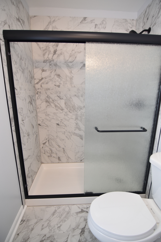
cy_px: 121
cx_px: 80
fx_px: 111
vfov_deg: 95.0
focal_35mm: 16
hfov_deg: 72.1
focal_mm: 11
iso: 640
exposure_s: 1/250
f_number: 2.8
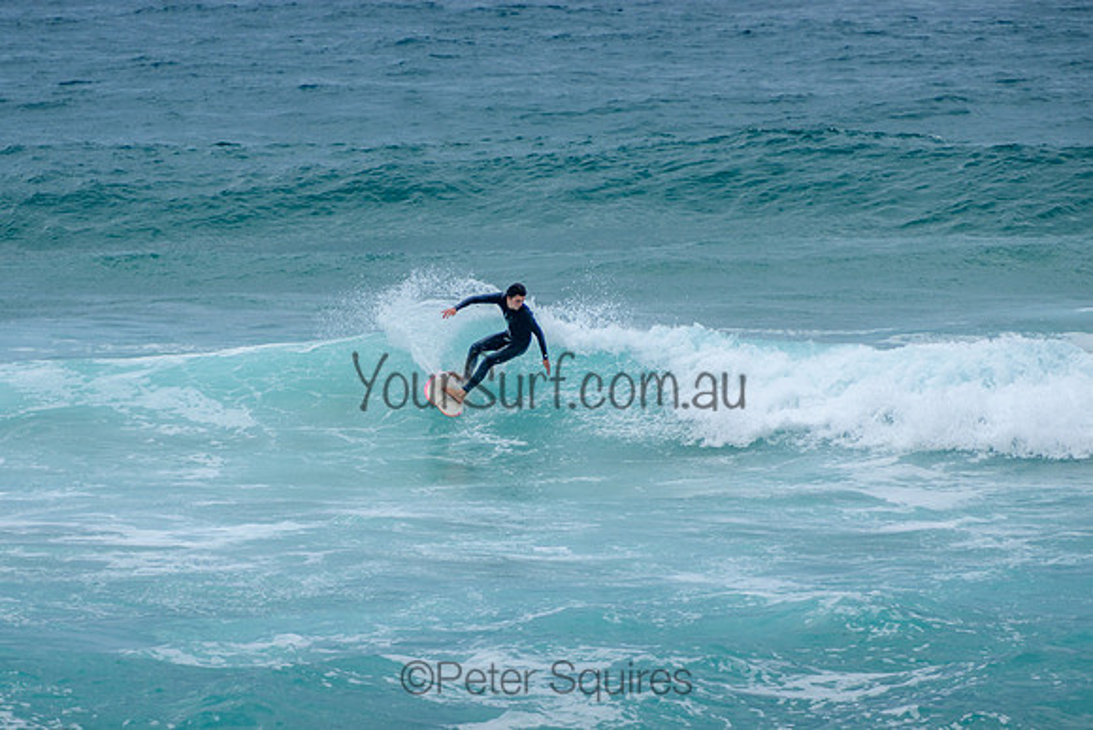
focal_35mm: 550
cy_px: 352
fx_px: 16703
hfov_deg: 3.7
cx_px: 403
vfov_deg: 2.5
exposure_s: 1/2000
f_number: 5.6
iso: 200
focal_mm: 400
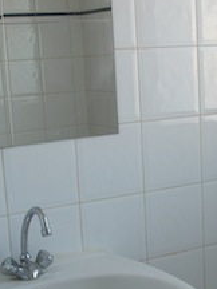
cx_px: 139
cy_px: 209
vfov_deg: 27.9
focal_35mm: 69
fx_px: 577
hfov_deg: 21.3
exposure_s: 1/46.4
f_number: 2.9
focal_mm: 5.7
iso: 80
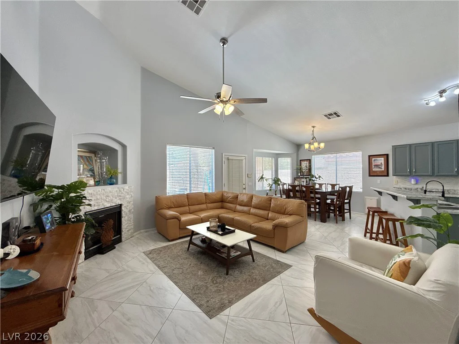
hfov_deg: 102.1
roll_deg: +0.3
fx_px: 186
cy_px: 172
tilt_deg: +0.4
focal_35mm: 14
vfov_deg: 85.7
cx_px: 230
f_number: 2.2
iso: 64
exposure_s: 1/120
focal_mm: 2.22
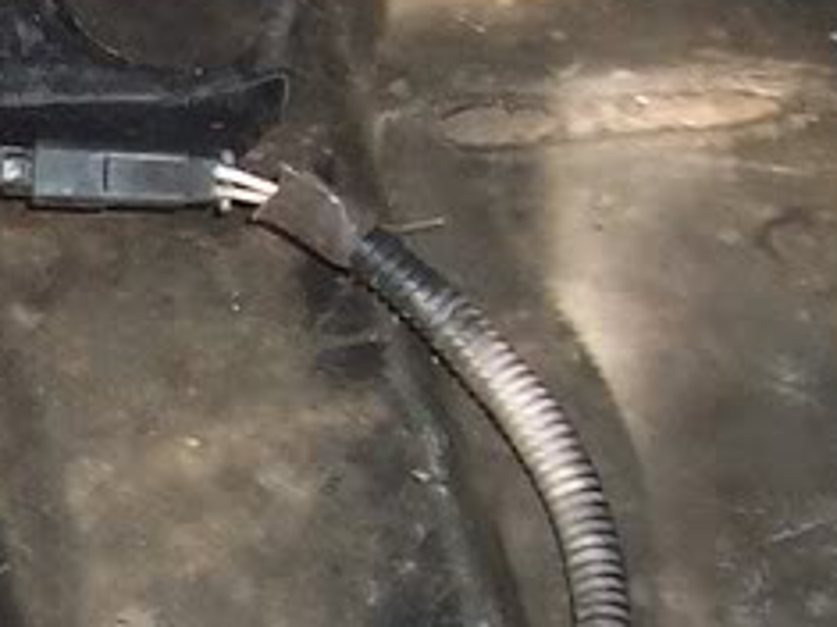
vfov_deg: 9.2
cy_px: 406
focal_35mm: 161
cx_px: -595
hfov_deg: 11.5
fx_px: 3891
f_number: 2.8
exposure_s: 1/60
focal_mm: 5.6
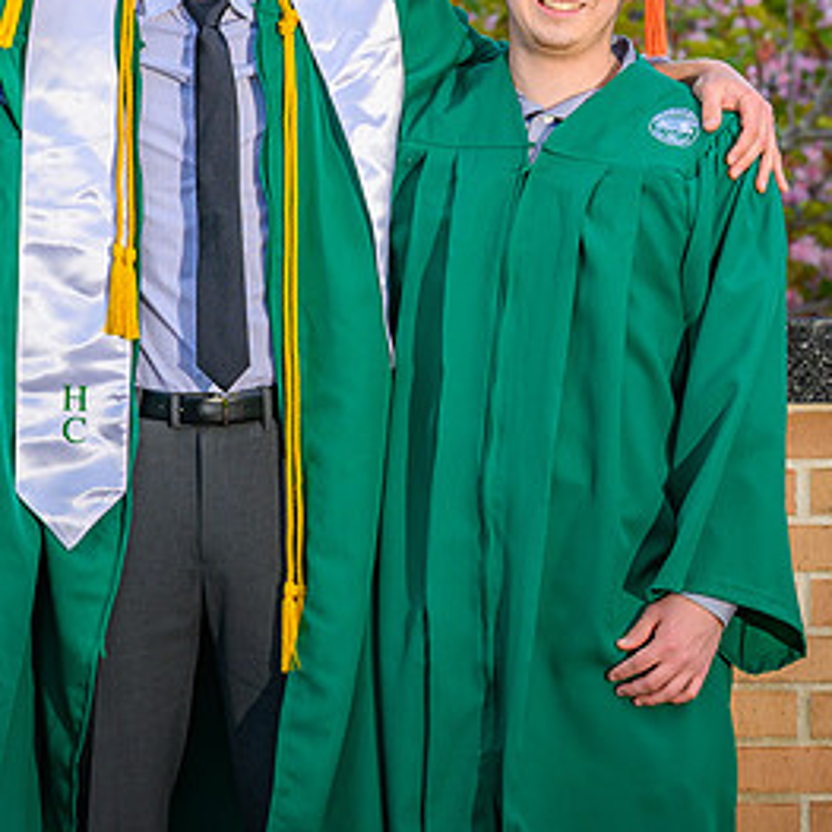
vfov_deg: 3.8
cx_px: 293
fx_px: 12536
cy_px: 215
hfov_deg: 3.8
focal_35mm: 461
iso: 80
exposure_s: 1/200
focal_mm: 200
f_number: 8
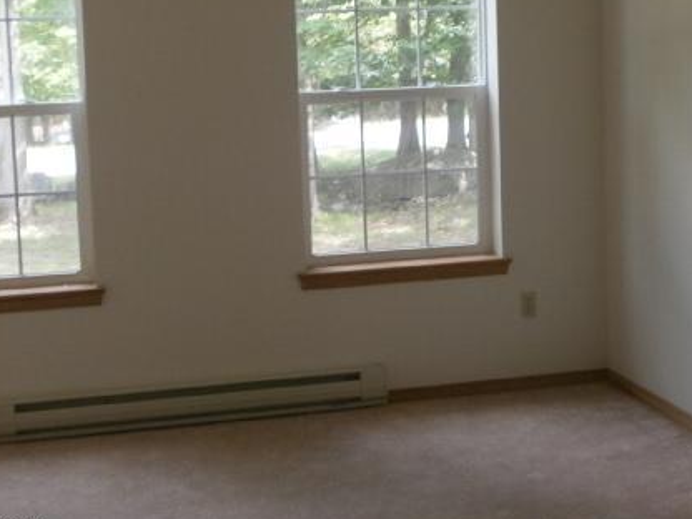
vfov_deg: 24.3
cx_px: 354
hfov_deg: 32.2
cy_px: 168
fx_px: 1199
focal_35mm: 60
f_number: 3.4
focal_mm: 6.9
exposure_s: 1/80
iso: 200
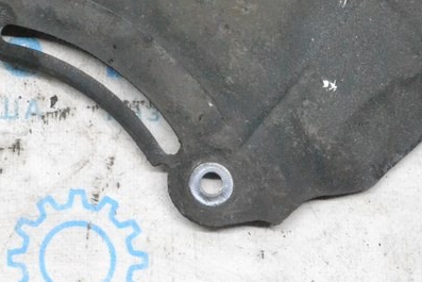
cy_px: -63
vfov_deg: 11.6
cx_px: -4
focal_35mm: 116
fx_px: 1360
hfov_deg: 17.2
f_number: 10
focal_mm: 30
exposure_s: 1/125
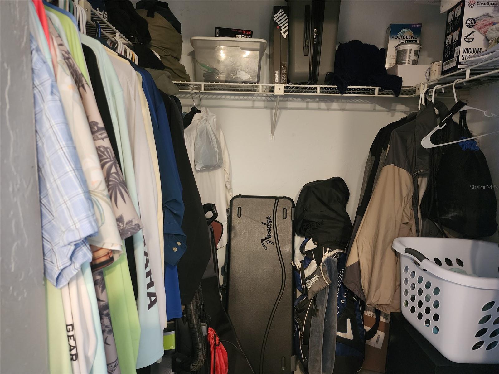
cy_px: 187
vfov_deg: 58.9
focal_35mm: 23
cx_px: 250
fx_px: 332
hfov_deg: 73.9
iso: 500
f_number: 1.8
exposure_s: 1/24
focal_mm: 6.4
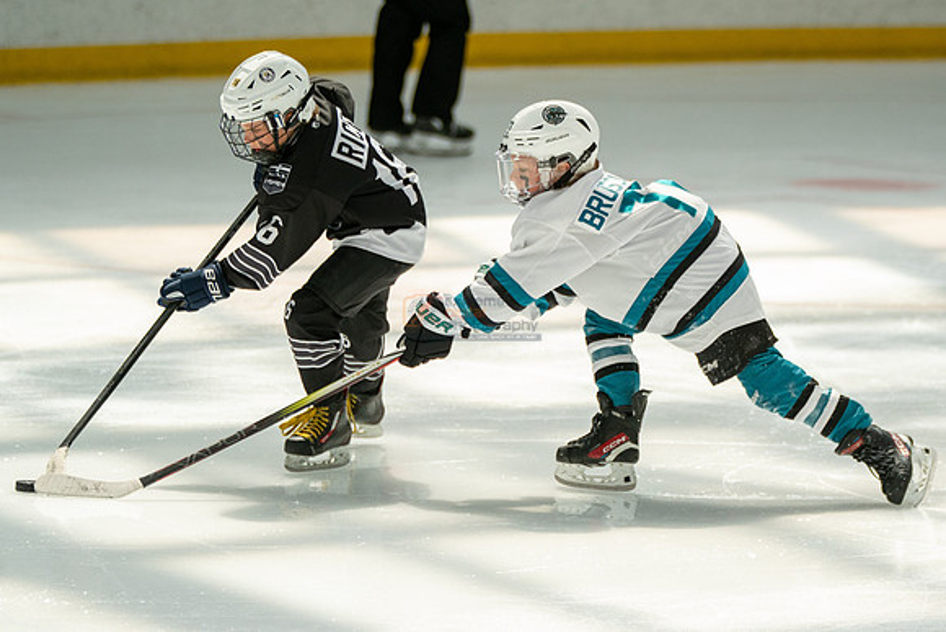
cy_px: 362
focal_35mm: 259
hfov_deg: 7.9
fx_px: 6814
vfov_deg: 5.3
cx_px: 527
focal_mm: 176
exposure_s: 1/5000
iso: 1600
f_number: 3.2
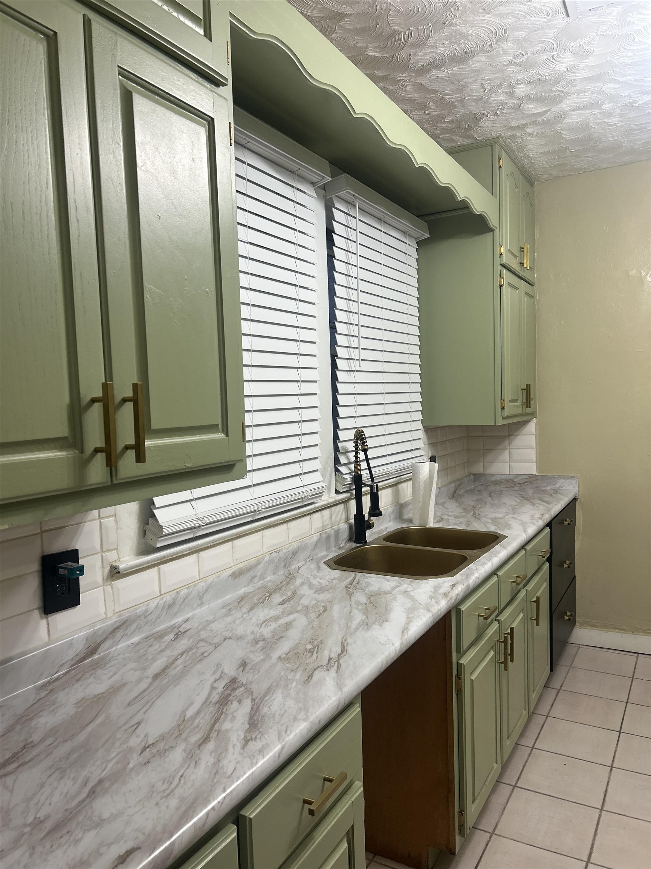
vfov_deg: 67.3
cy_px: 434
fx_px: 652
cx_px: 326
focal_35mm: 26
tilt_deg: -3.6
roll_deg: +1.0
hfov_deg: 53.1
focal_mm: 5.7
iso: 125
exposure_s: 1/120
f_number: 1.5
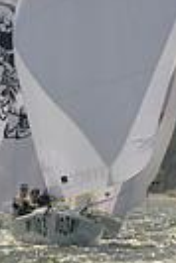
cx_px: 209
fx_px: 9910
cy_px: -131
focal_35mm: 1355
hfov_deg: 1.0
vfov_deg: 1.5
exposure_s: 1/1600
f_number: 11
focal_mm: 310
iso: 280
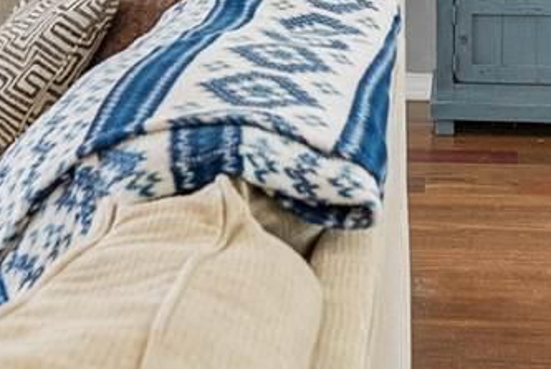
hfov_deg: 23.5
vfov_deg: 14.0
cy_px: -314
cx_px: 359
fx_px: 1318
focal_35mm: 86
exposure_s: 1/4
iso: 800
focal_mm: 14
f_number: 3.5
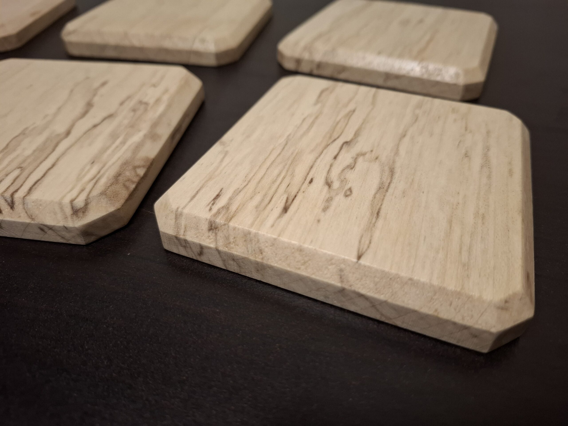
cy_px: 213
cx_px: 284
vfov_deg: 58.9
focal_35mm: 23
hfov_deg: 73.9
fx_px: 377
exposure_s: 1/120
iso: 320
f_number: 1.8
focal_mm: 5.54
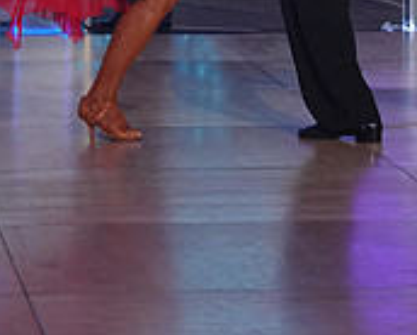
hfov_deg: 6.4
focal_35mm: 300
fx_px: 3707
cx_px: 246
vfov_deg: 5.1
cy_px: -197
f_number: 4
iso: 1250
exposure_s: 1/400
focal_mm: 95
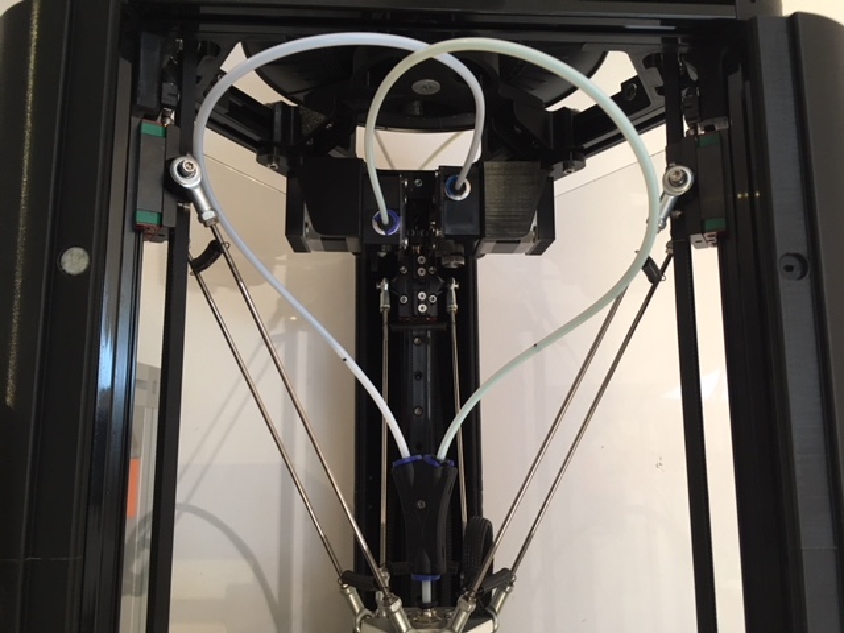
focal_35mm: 29
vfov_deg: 48.2
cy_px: 316
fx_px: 707
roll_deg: +0.4
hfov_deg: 61.7
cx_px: 422
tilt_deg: +9.4
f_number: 2.2
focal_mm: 4.15
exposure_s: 1/33
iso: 160
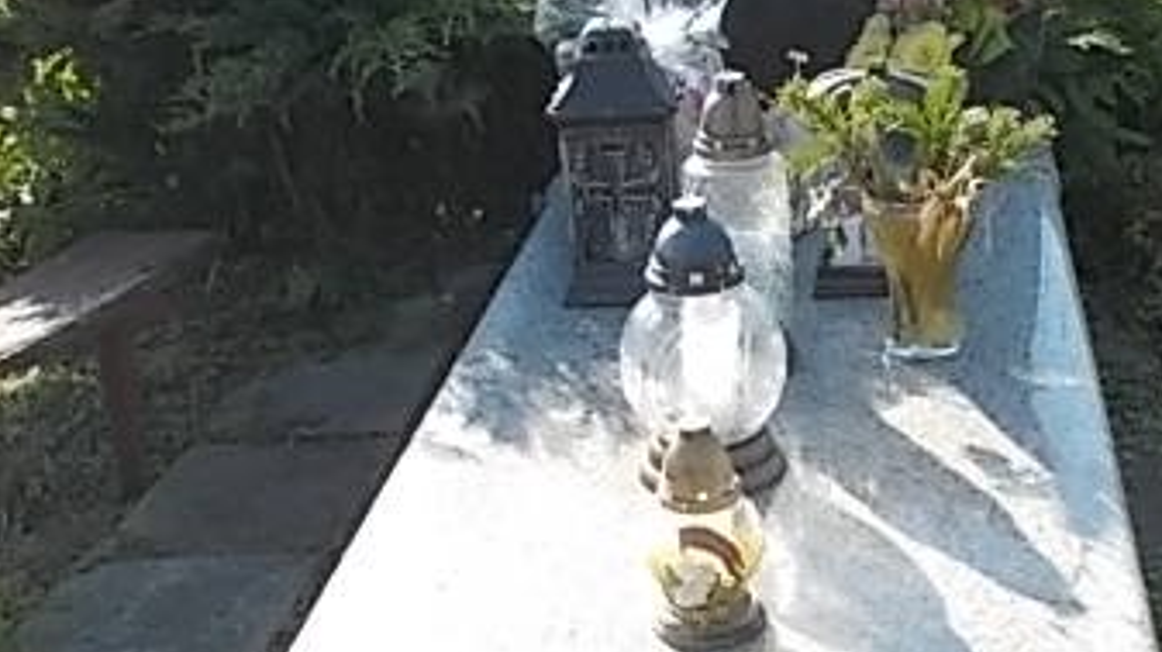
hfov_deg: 35.9
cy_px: 459
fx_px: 1786
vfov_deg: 20.6
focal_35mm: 58
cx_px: 707
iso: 80
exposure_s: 1/320
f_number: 2.7
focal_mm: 4
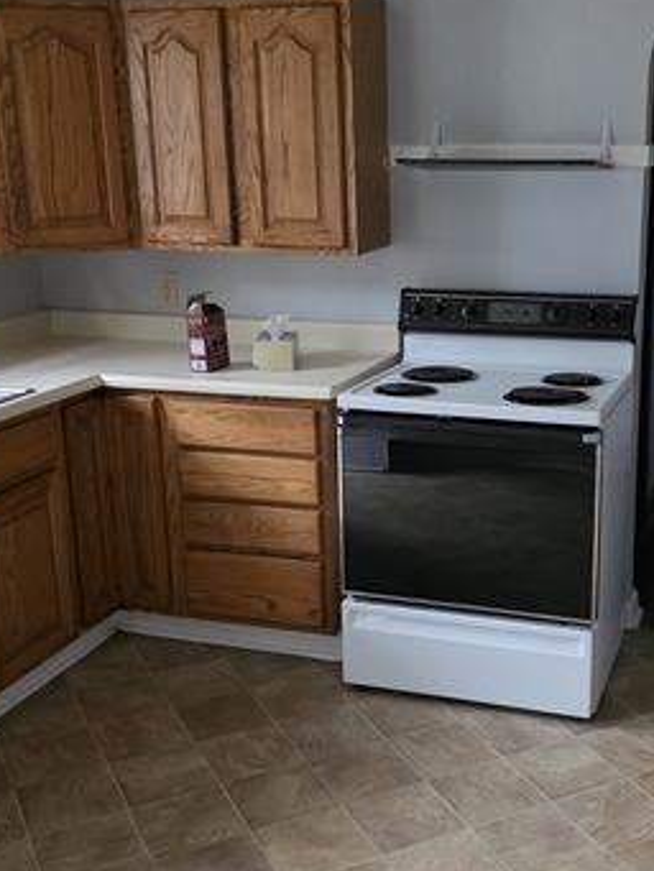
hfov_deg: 31.9
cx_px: 439
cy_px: 425
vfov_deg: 42.1
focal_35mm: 45
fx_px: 1133
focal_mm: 6.3
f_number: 1.7
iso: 1600
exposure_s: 1/120
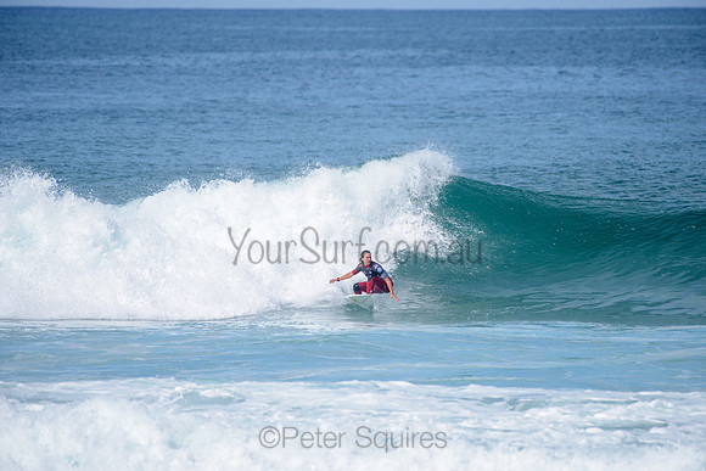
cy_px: 236
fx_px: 9807
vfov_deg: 2.8
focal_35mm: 500
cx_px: 353
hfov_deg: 4.1
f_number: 6.3
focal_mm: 500
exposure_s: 1/2500
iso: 250
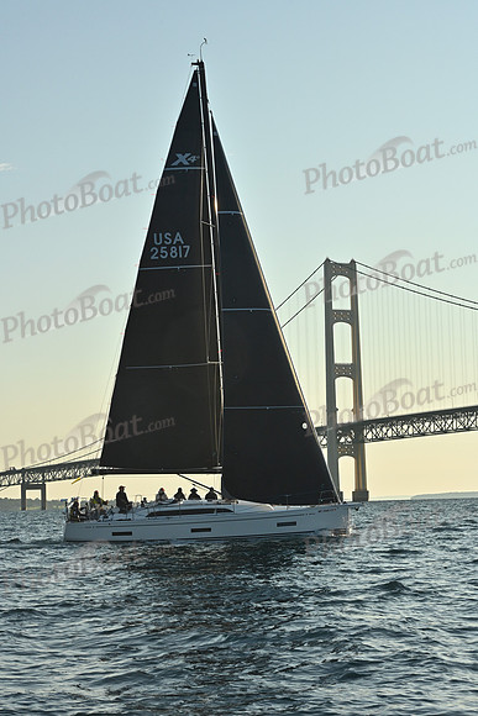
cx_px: 239
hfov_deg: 15.9
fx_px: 1712
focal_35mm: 86
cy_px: 358
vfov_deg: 23.6
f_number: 13
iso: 800
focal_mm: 86
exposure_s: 1/1000
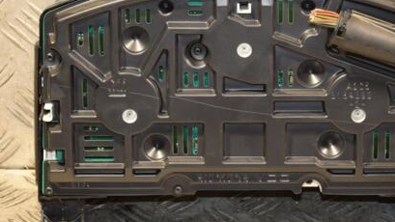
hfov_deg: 15.0
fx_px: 1498
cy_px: 111
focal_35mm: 143
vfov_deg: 8.5
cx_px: 257
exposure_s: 1/80
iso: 800
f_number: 5.3
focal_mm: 62
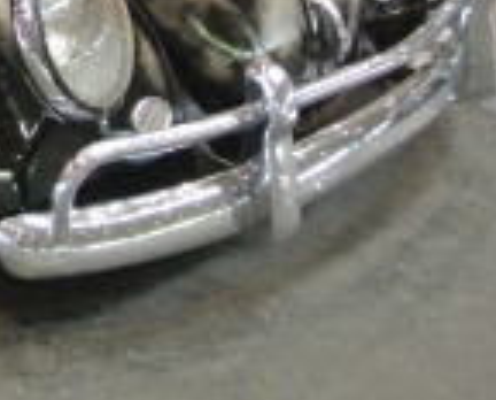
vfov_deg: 9.7
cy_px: -176
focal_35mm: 155
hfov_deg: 11.5
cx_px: -393
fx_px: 2282
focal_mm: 16.9
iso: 2000
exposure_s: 1/30
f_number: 4.5
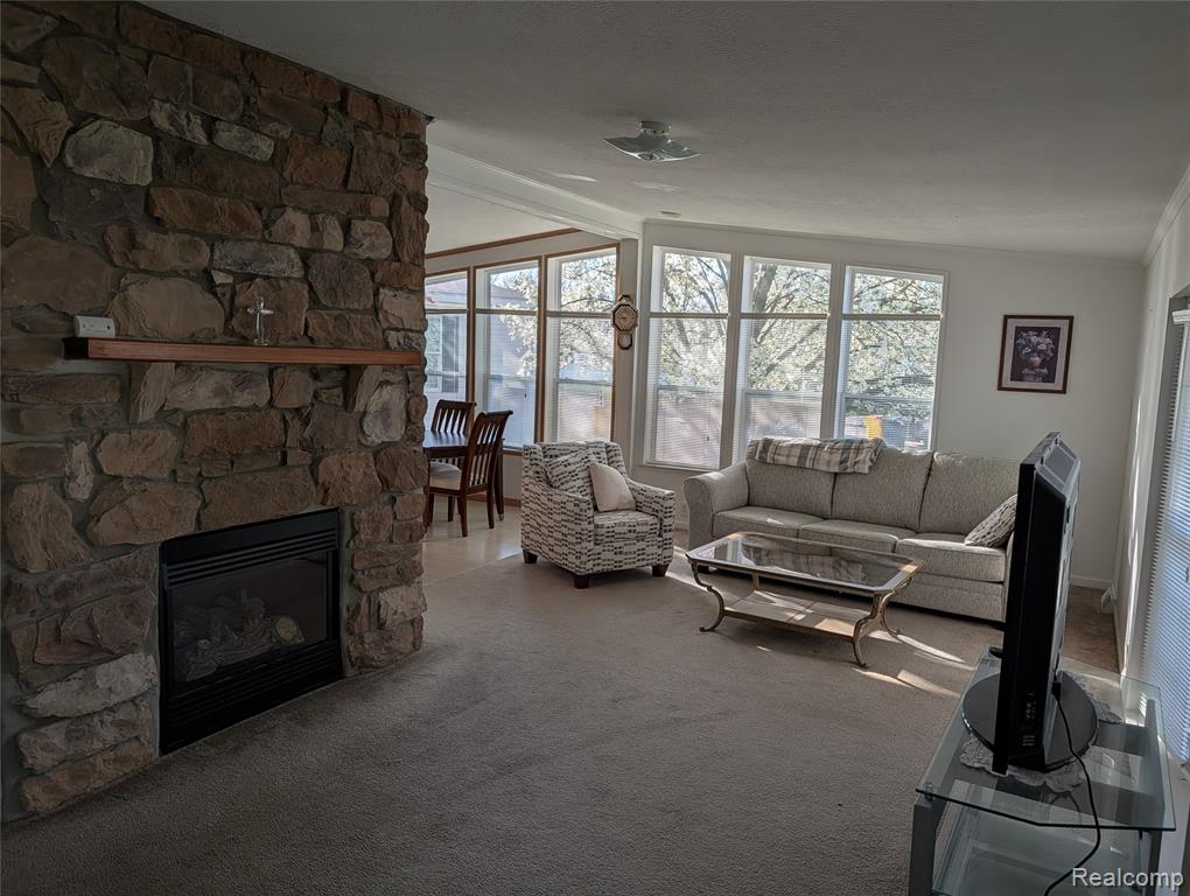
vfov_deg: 56.9
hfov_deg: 71.5
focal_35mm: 24
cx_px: 595
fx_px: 826
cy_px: 448
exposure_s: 1/2024
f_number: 1.68
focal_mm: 6.9
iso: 24
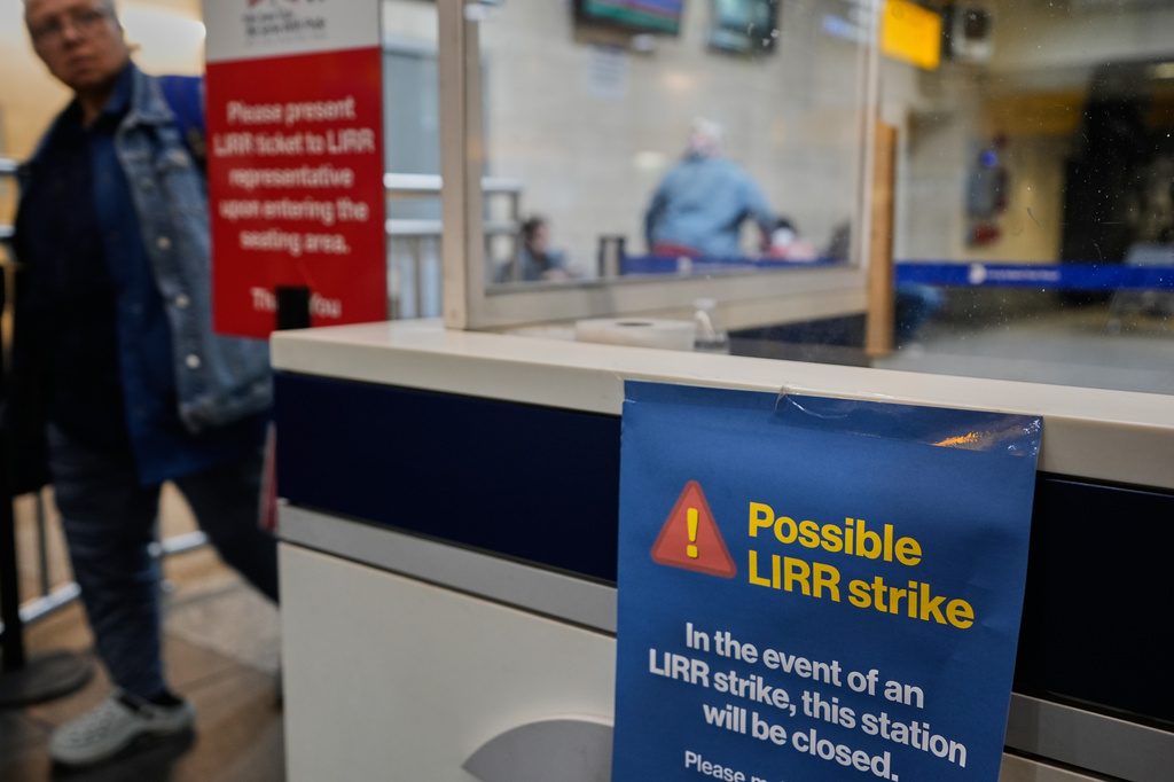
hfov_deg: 54.4
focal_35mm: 35
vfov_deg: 37.8
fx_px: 1141
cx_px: 587
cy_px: 391
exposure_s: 1/60
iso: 1250
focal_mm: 35
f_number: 2.8
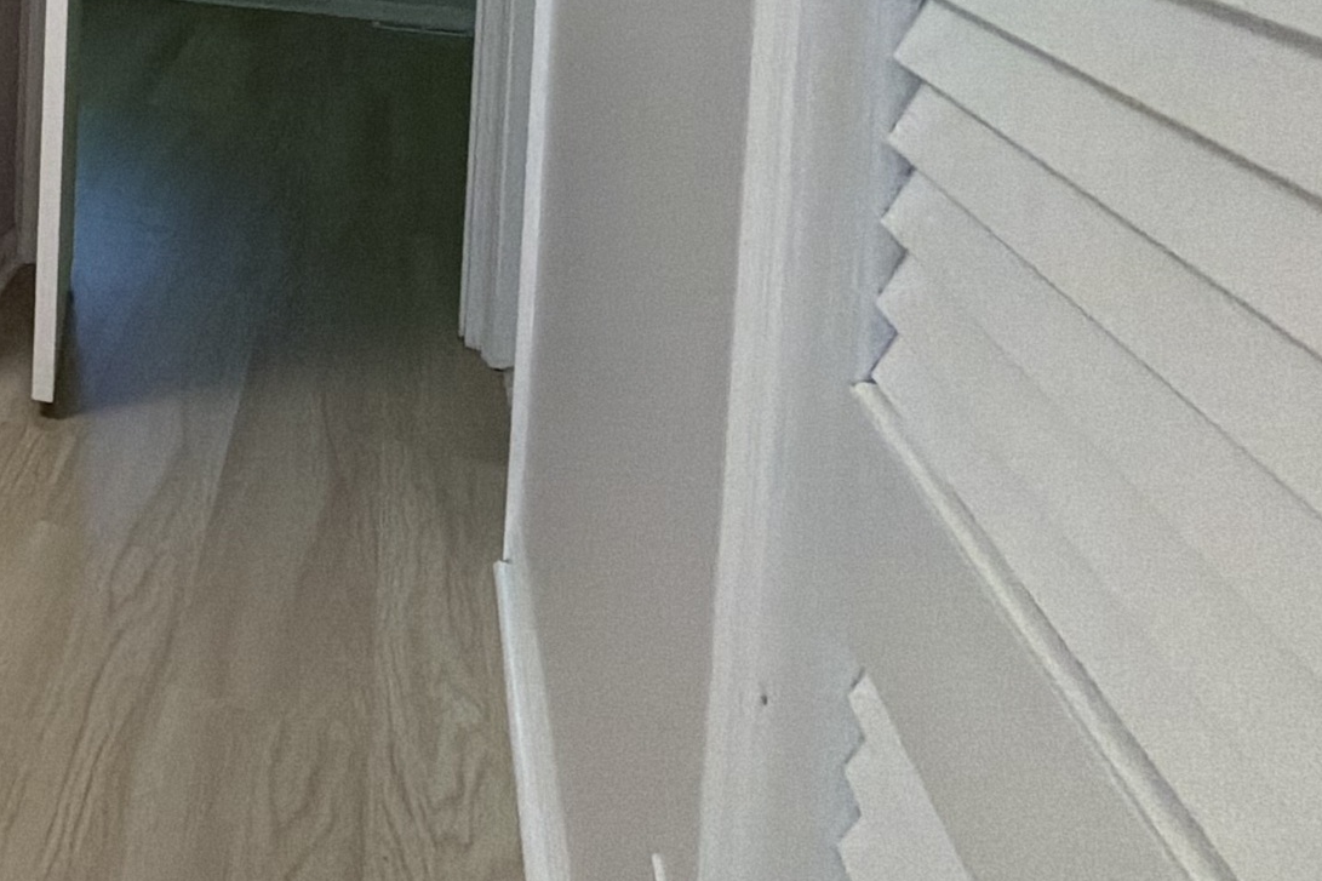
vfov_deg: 28.2
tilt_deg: -3.6
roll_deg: +0.0
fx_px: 1505
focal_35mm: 41
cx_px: -517
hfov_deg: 31.7
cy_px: -189
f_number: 2.2
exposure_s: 1/60
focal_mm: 2.22
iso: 200
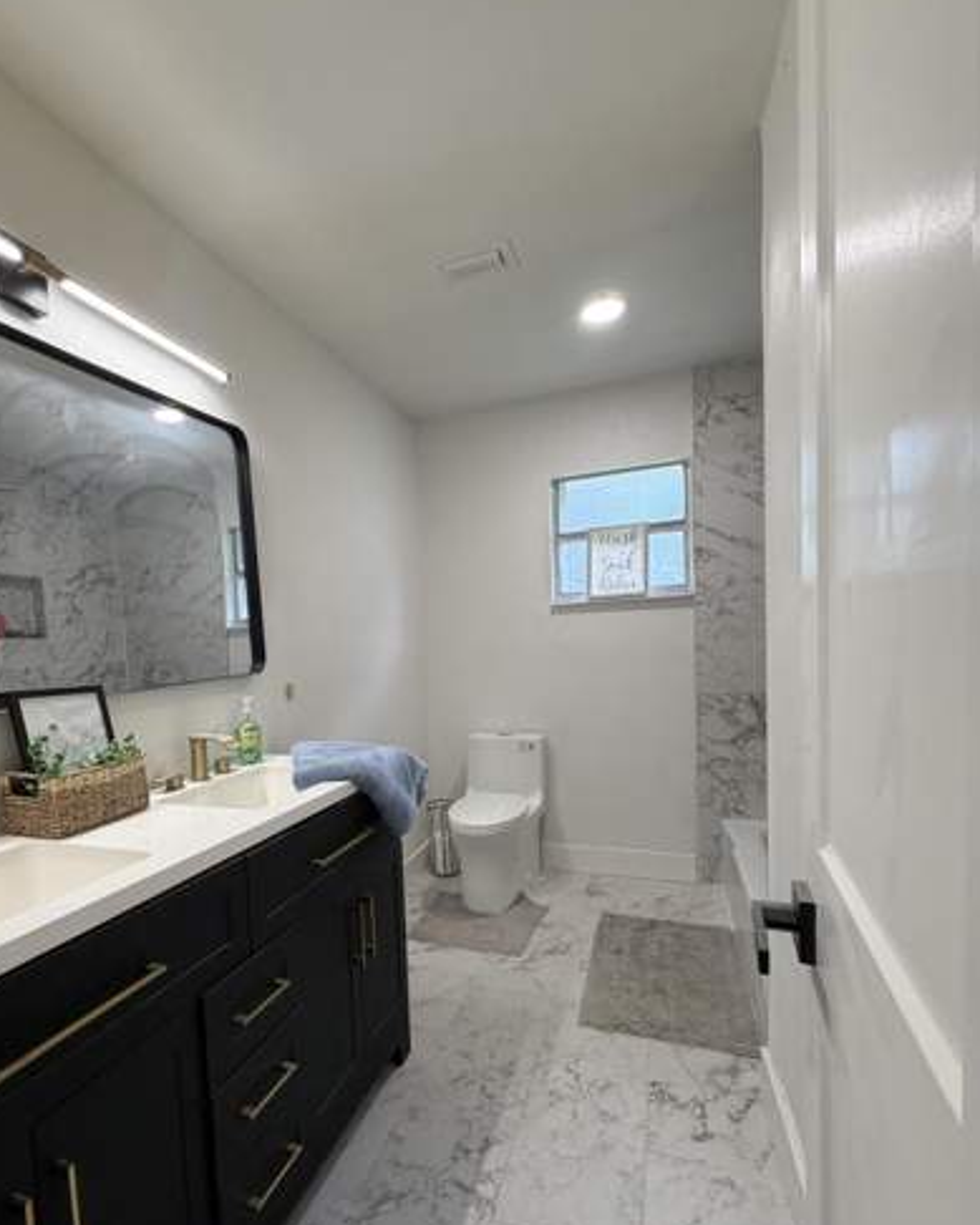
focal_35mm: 18
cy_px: 696
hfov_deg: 73.0
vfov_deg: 85.9
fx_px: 652
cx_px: 388
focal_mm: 2.22
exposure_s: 1/120
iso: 200
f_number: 2.2
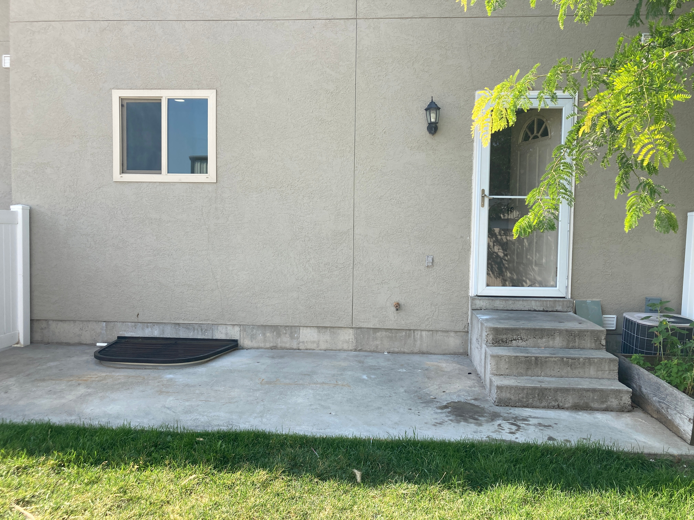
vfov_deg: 49.7
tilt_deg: -3.3
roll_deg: -0.2
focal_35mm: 28
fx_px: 561
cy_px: 260
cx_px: 347
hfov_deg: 63.4
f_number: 1.8
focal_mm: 3.99
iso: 20
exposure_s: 1/694
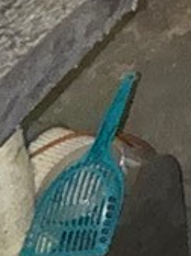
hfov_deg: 13.2
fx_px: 628
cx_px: 450
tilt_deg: -13.8
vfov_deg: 15.2
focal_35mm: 85
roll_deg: +0.1
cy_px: -336
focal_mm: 2.22
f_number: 2.2
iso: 500
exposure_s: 1/32
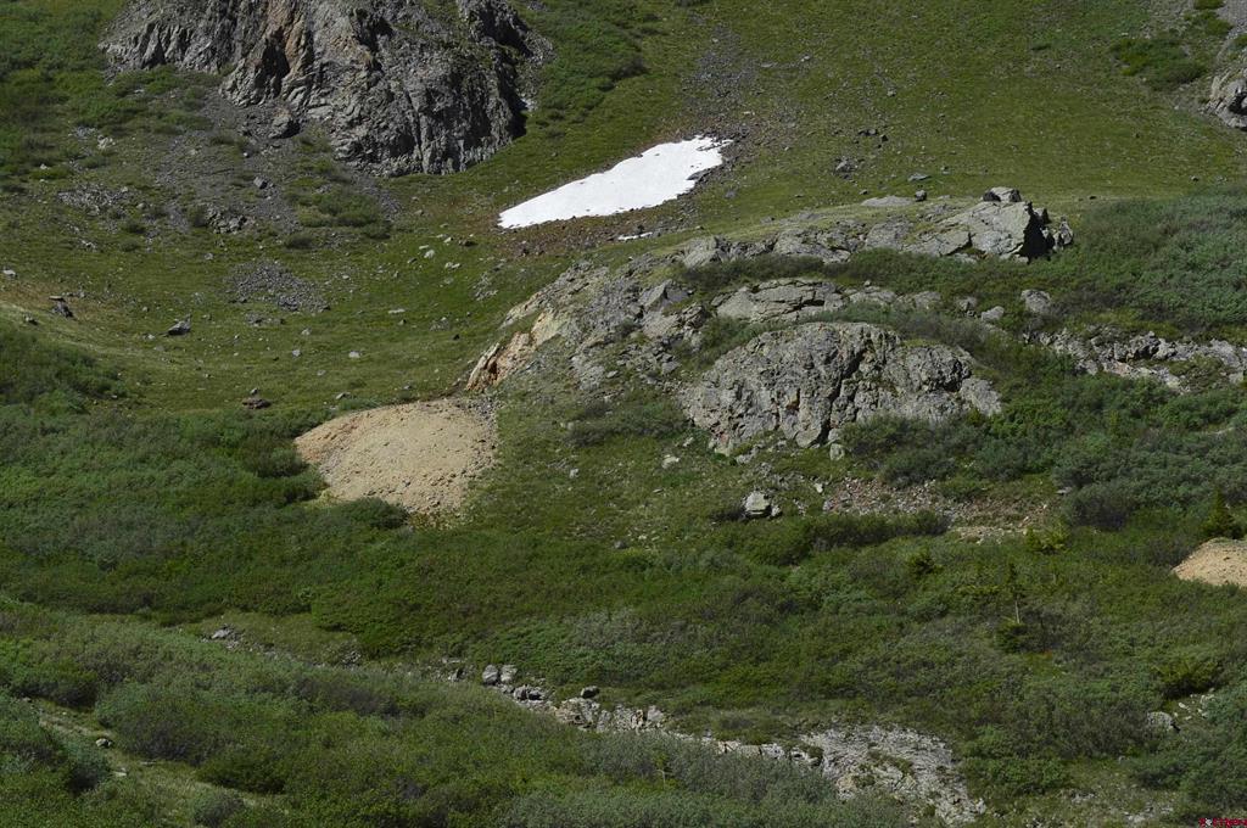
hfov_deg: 24.6
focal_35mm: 82
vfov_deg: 16.5
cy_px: 414
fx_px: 2854
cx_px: 624
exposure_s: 1/500
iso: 320
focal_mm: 55
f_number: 11
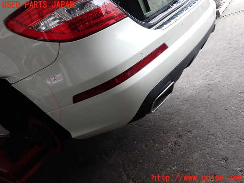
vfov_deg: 46.8
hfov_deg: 60.0
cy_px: 92
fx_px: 211
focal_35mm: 30
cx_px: 122
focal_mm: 5.4
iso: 100
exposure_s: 1/80
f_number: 3.2
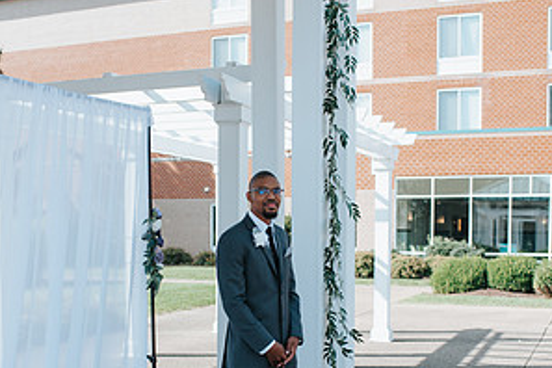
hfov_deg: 37.5
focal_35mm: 53
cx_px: 277
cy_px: 281
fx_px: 813
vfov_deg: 25.2
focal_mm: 35
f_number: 3.2
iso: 140
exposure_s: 1/1250
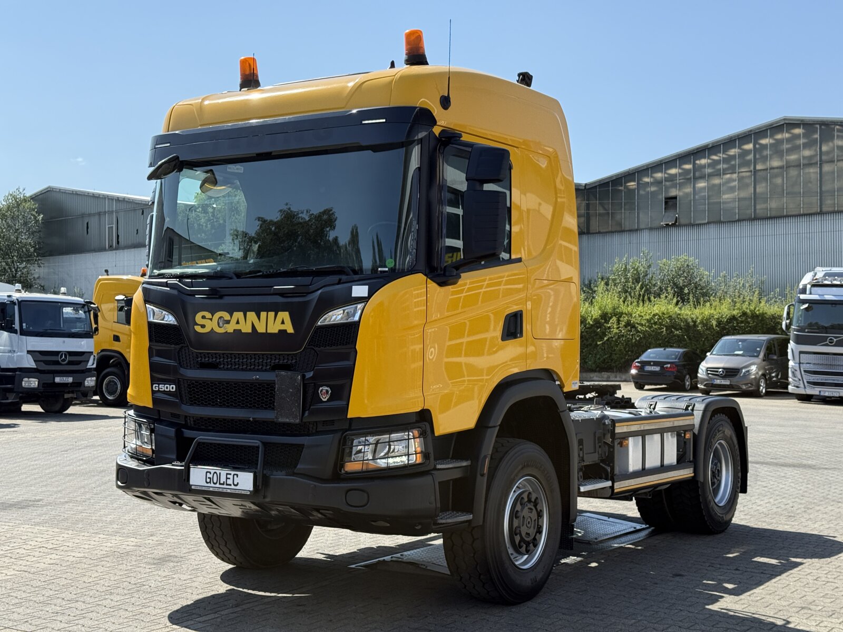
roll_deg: -0.7
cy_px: 316
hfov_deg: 39.7
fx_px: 1169
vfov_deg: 30.3
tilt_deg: +1.5
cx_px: 422
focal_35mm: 48
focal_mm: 6.76
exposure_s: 1/3534
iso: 100
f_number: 1.78
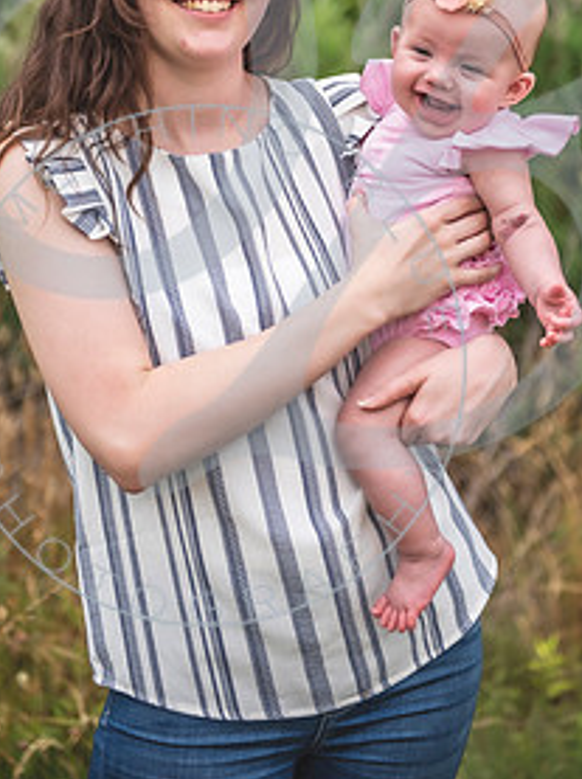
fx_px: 2180
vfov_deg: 20.0
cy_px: 152
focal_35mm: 97
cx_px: 332
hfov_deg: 15.2
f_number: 2.8
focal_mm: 62
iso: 100
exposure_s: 1/640
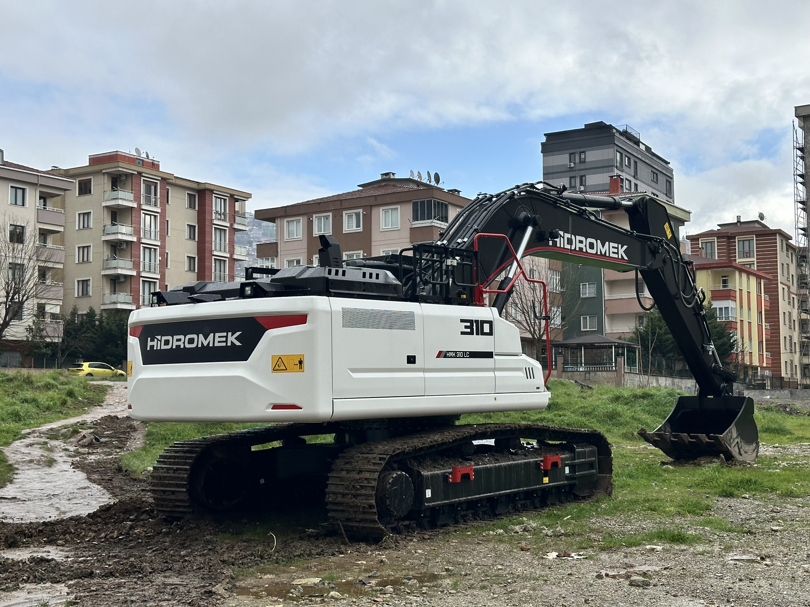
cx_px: 405
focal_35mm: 48
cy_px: 304
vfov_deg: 30.3
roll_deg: +1.3
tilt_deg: +6.8
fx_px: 1123
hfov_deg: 39.7
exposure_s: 1/1953
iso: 64
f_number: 1.78
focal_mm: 6.86
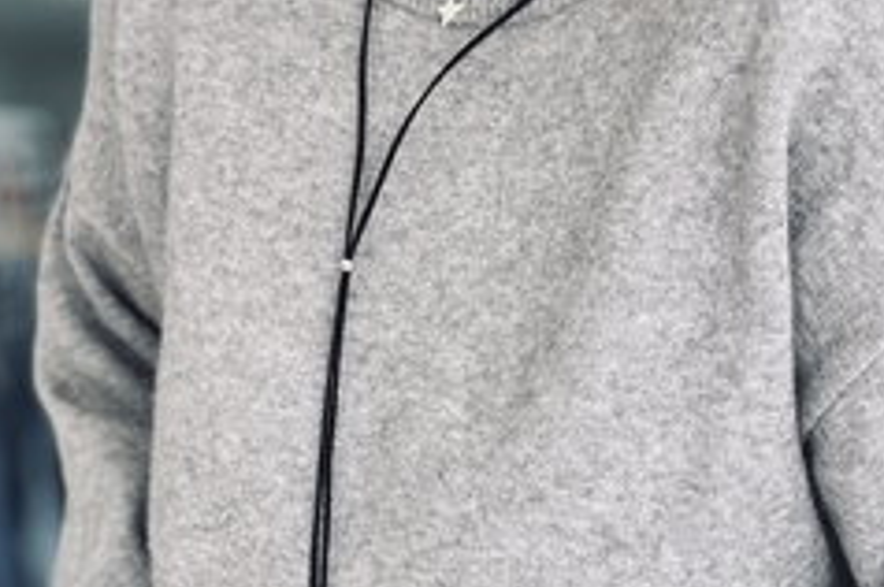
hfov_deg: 28.8
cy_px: 507
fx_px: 1717
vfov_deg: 19.1
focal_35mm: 70
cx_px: 520
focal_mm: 2.71
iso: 80
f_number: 1.9
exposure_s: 1/88
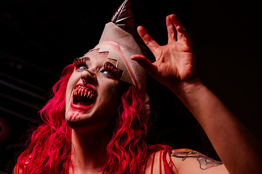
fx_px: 567
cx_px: 131
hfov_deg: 26.0
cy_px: 103
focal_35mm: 78
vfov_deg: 17.5
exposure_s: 1/400
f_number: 4
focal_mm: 66
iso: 2000
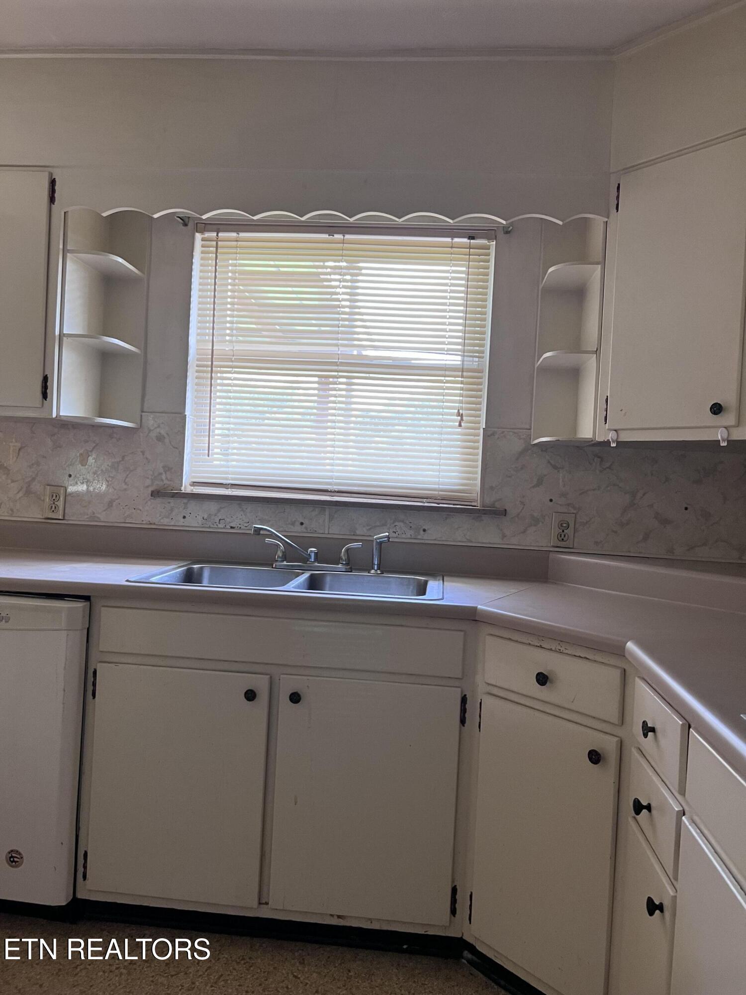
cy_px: 498
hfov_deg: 53.1
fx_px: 747
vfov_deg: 67.3
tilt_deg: -0.4
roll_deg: -3.6
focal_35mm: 26
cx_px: 373
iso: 125
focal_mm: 5.7
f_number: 1.5
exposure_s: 1/95
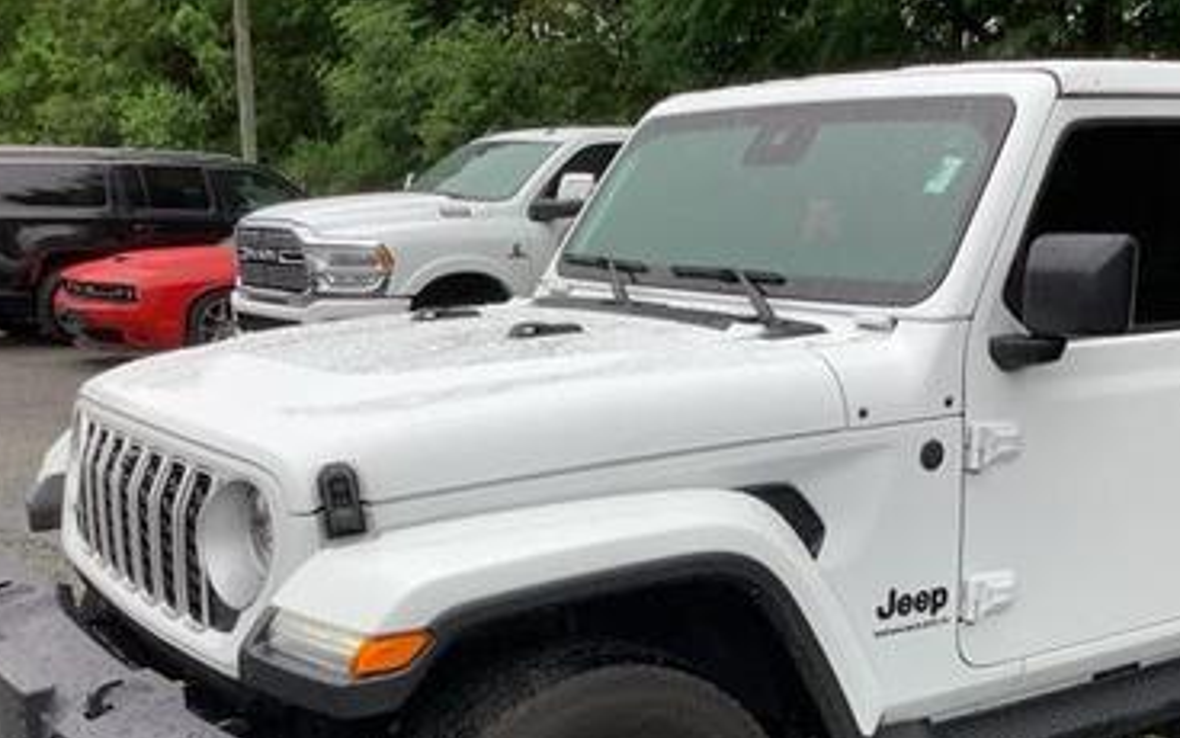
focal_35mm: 45
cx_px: 705
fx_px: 1447
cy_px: 597
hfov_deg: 44.1
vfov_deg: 28.0
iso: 25
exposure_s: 1/222
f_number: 2.4
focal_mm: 3.3
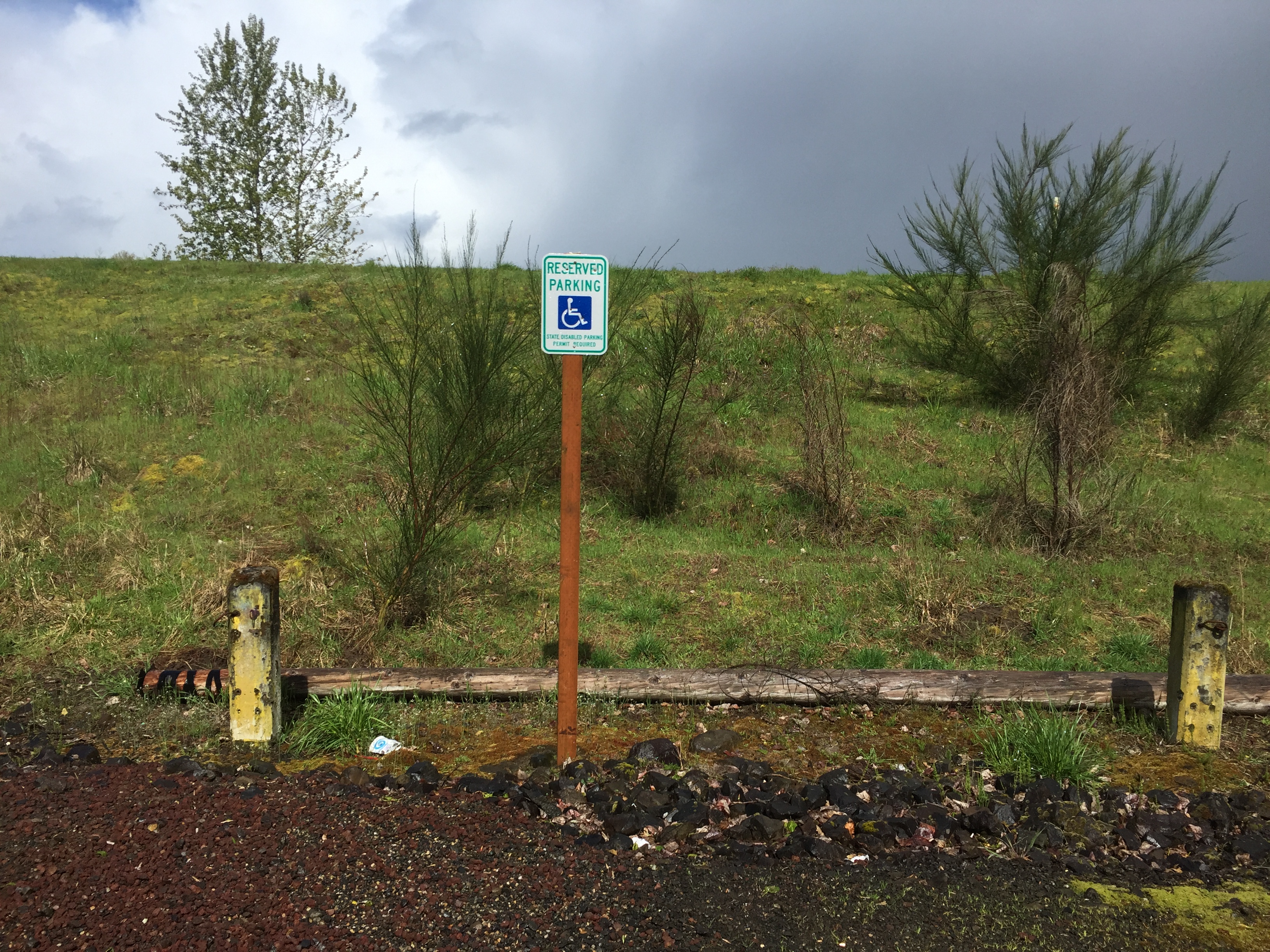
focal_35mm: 29
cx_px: 635
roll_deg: -0.5
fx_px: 1064
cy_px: 476
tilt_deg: -3.7
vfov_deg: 48.2
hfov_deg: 61.7
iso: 32
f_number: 2.2
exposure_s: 1/3049
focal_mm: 4.15
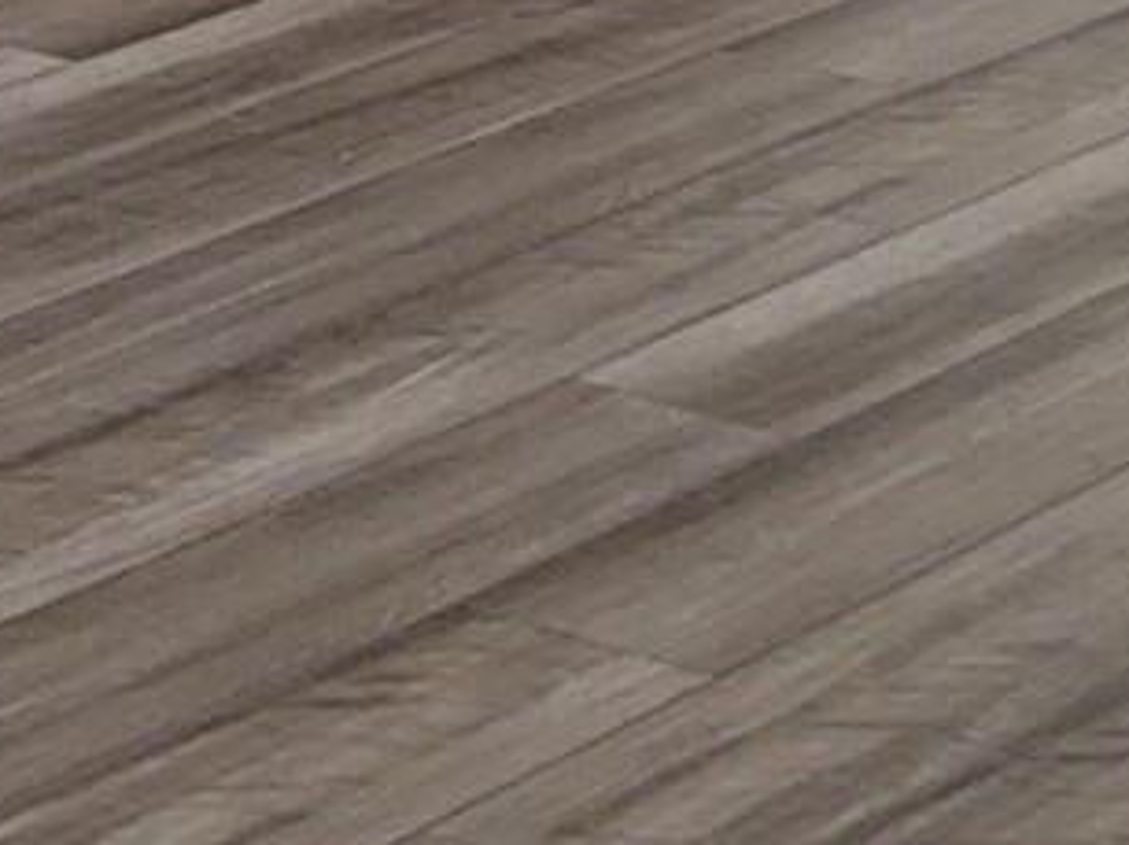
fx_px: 5899
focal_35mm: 181
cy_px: -1517
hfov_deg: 10.9
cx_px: 476
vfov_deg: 7.4
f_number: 1.7
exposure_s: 1/120
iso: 132
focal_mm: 4.75
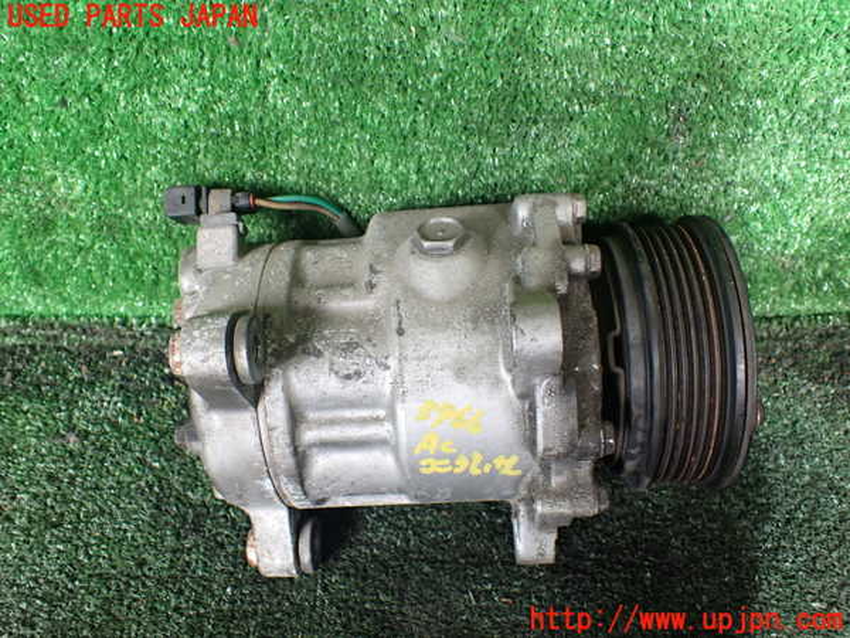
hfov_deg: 60.0
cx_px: 425
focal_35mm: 30
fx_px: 737
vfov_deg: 46.8
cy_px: 319
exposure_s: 1/125
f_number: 2.3
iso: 250
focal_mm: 5.4
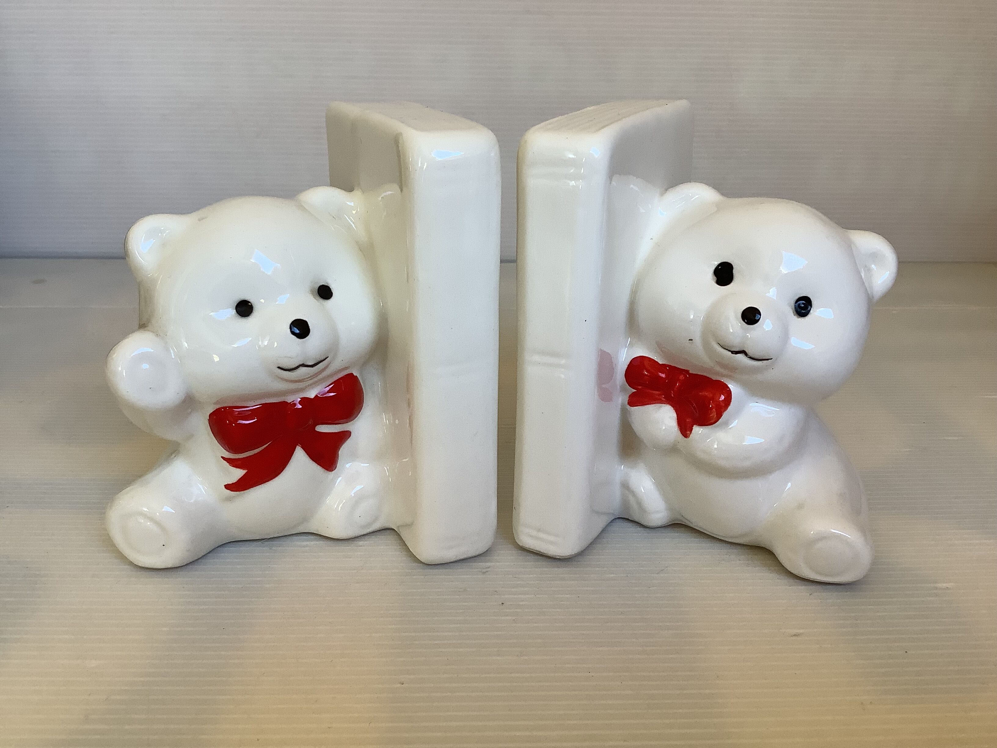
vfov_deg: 45.4
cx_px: 498
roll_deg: -0.1
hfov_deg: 58.4
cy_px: 374
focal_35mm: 31
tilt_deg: -20.9
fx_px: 893
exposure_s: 1/60
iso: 64
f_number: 2.4
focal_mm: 3.3
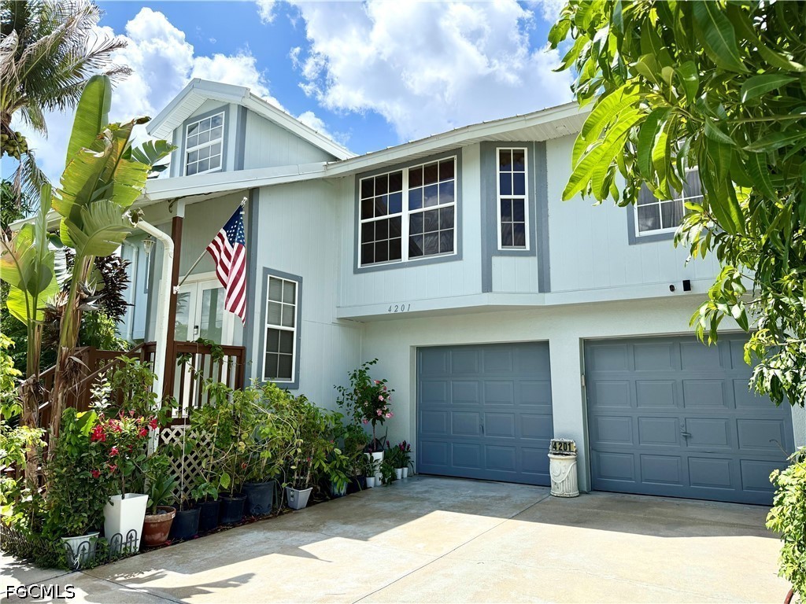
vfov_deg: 56.8
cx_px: 403
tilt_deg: +9.8
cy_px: 302
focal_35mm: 24
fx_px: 559
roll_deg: -1.0
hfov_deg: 71.6
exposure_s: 1/4405
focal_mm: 6.76
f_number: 1.78
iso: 100
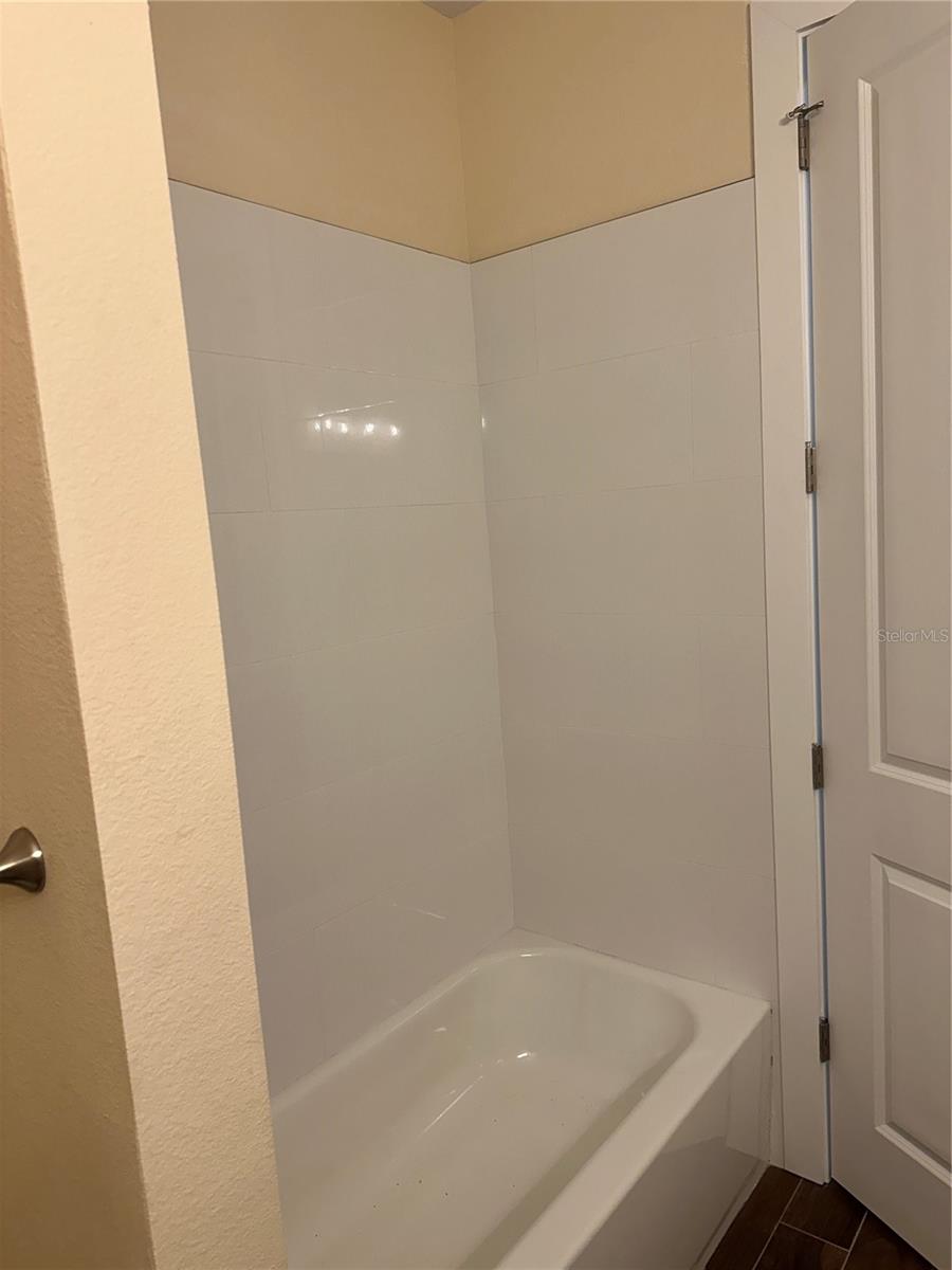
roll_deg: +5.5
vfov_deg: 71.6
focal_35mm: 24
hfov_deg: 56.8
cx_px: 476
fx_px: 880
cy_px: 635
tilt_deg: -6.7
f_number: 1.78
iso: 125
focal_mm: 6.86
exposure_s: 1/120
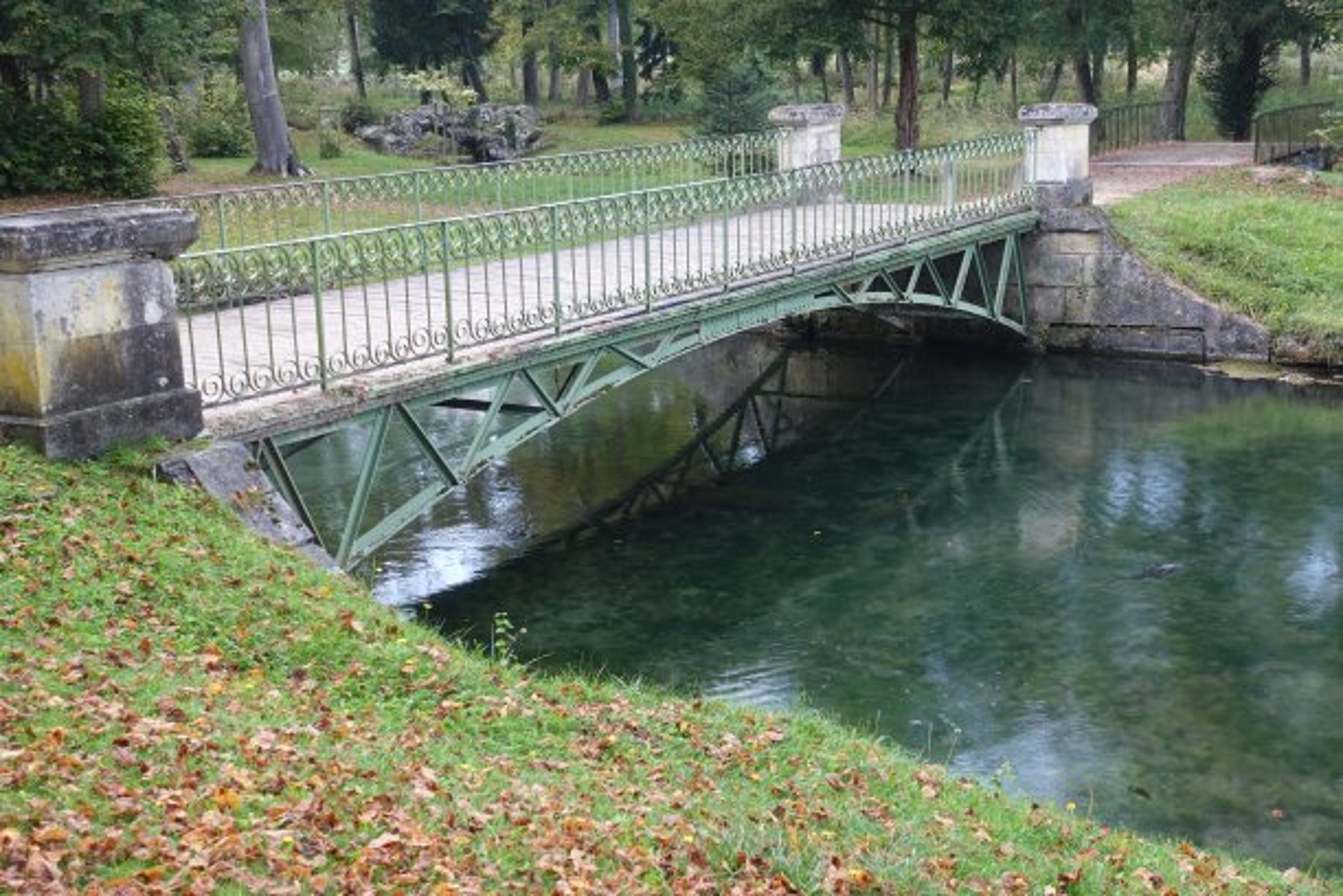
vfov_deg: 28.6
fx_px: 1753
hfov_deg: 41.9
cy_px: 448
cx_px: 672
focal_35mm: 47
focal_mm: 17.27
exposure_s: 1/60
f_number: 2.8
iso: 125
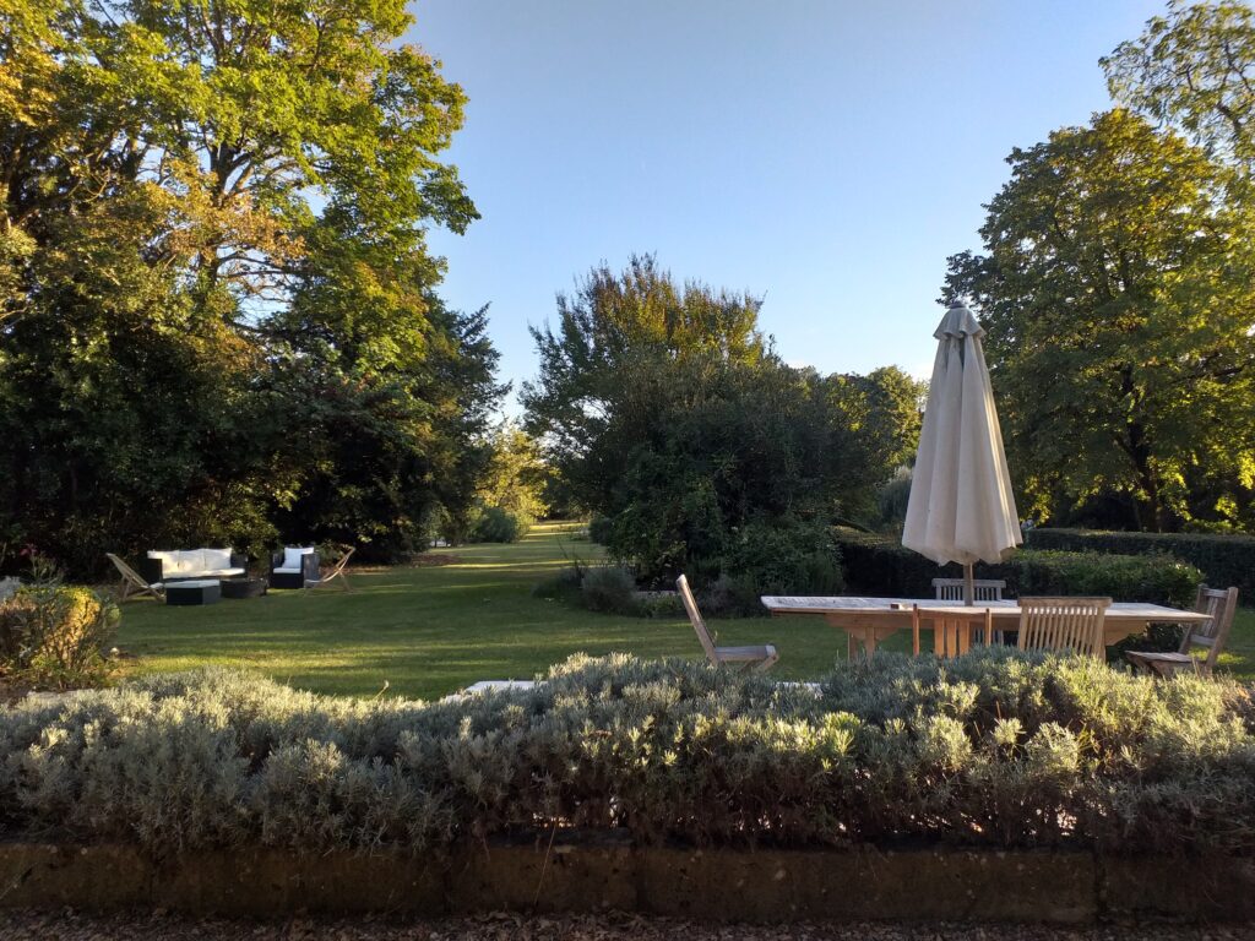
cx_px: 628
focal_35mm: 26
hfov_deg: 67.3
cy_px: 470
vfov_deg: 53.1
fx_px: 943
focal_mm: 3.6
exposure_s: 1/519
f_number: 1.9
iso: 40
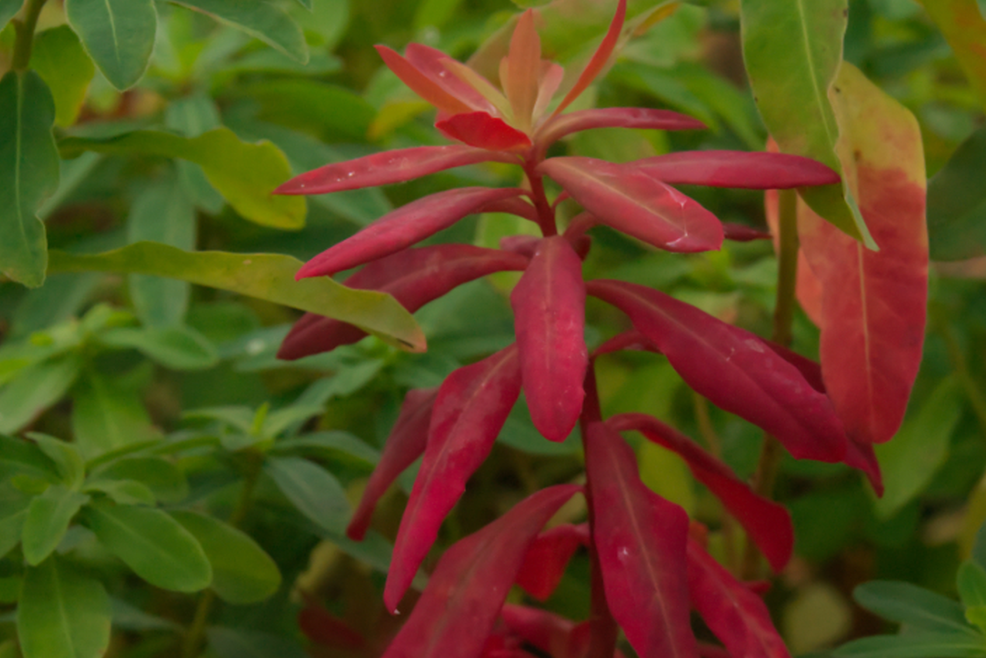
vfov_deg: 10.7
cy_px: 359
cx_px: 575
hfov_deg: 16.0
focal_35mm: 128
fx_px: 3506
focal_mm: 50
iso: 3200
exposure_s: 1/200
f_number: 11
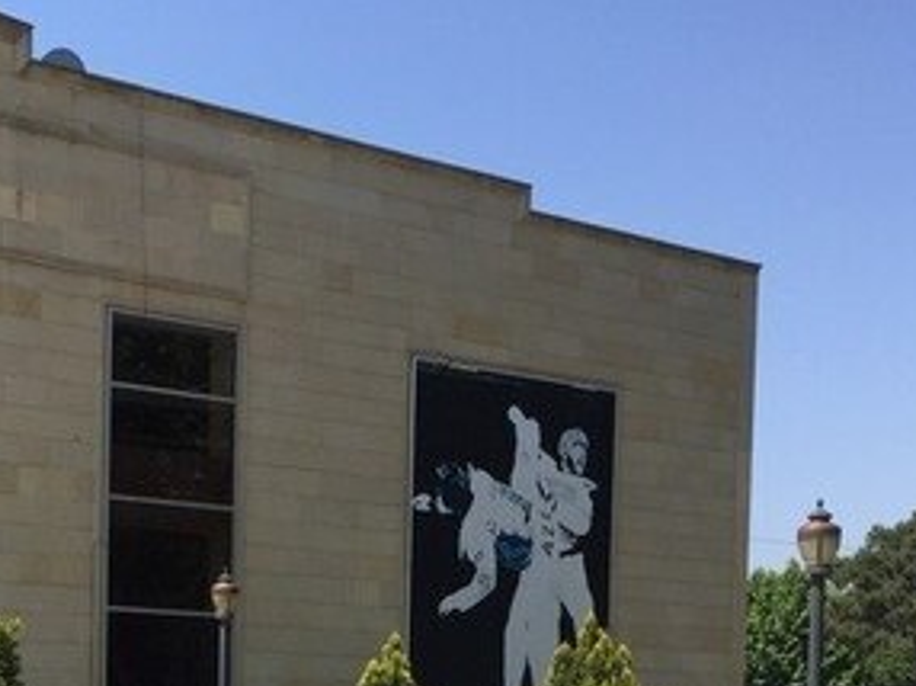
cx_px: 176
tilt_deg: -0.8
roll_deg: -2.2
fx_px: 1771
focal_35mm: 67
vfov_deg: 20.7
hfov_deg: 28.3
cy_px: 784
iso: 32
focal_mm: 4.15
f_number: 2.2
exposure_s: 1/1522
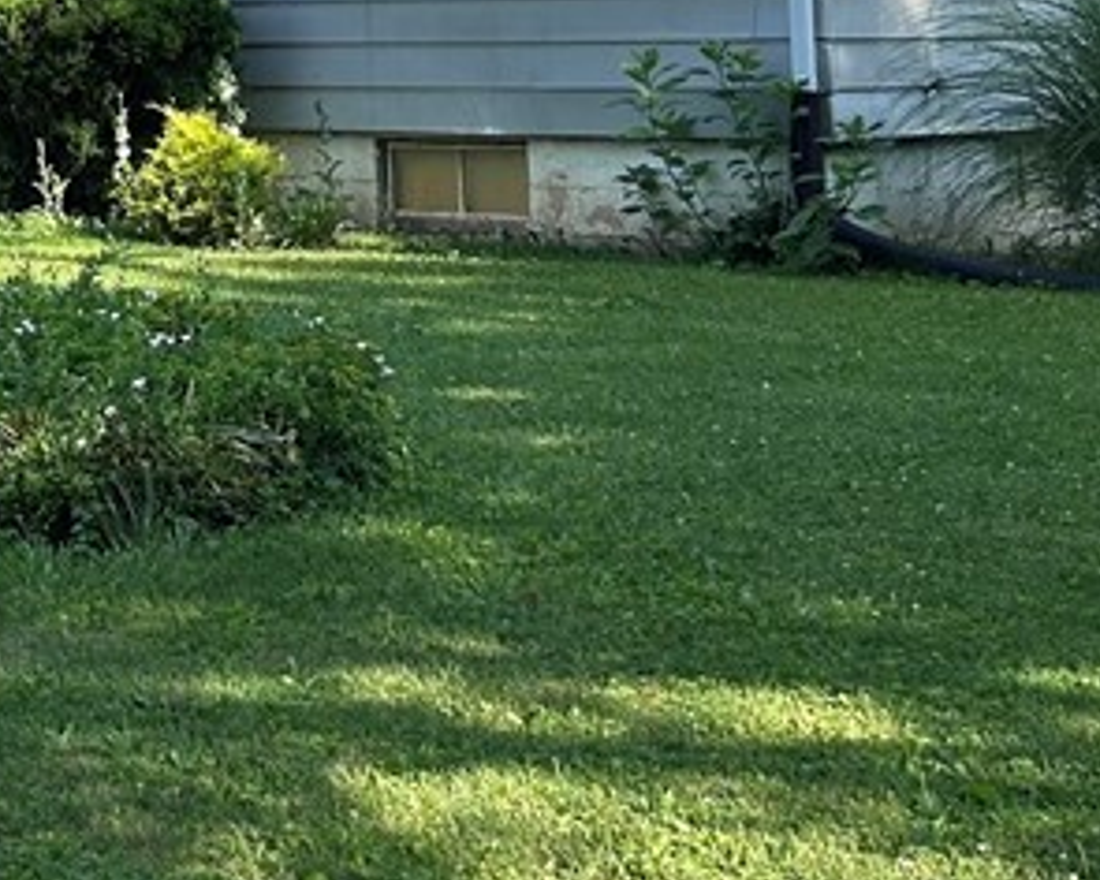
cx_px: -175
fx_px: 2865
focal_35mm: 88
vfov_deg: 16.6
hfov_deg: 20.5
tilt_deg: +6.0
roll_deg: +1.0
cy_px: -231
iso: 50
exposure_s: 1/2457
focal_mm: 5.7
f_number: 1.5
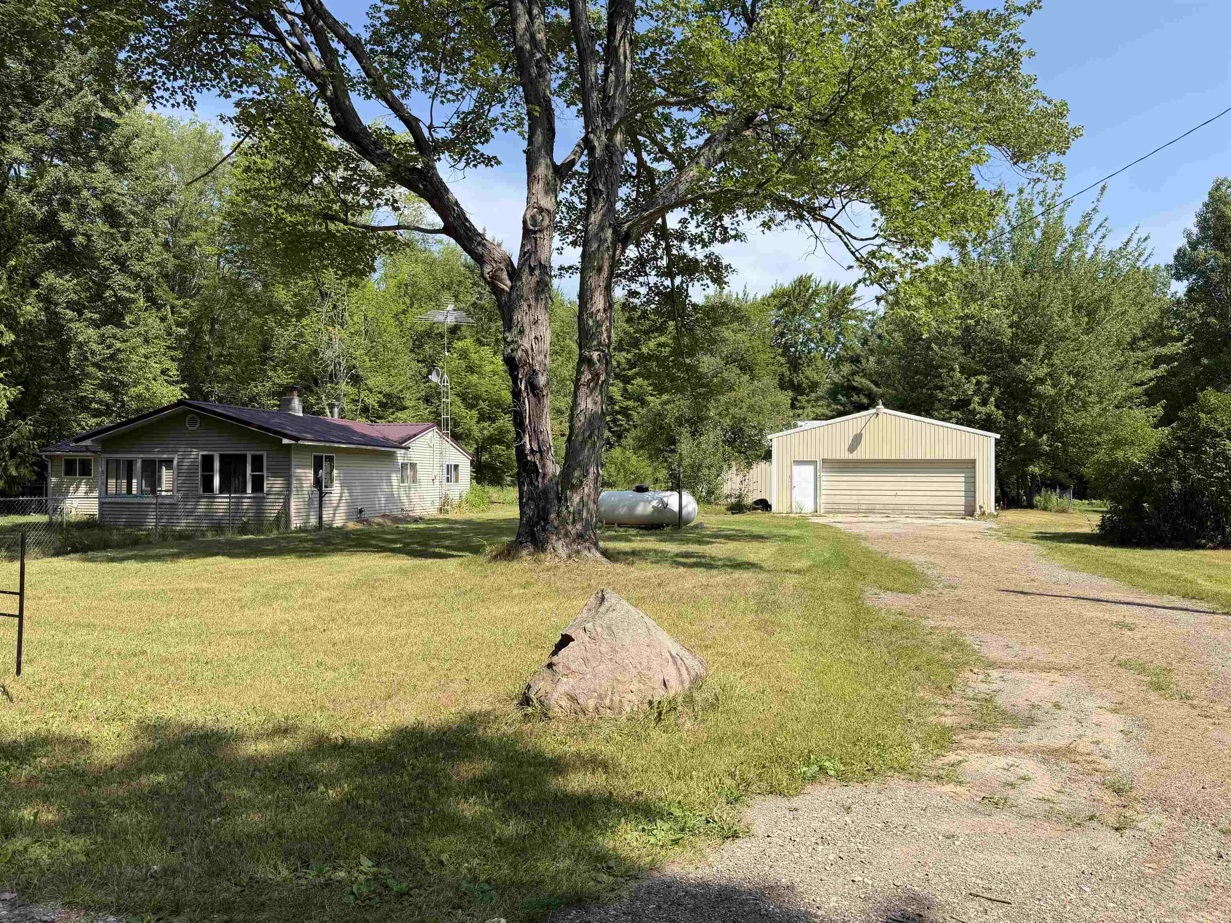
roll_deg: +0.0
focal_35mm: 24
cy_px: 462
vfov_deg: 56.8
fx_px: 853
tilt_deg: +0.3
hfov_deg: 71.6
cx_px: 616
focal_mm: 6.76
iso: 80
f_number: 1.78
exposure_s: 1/2370
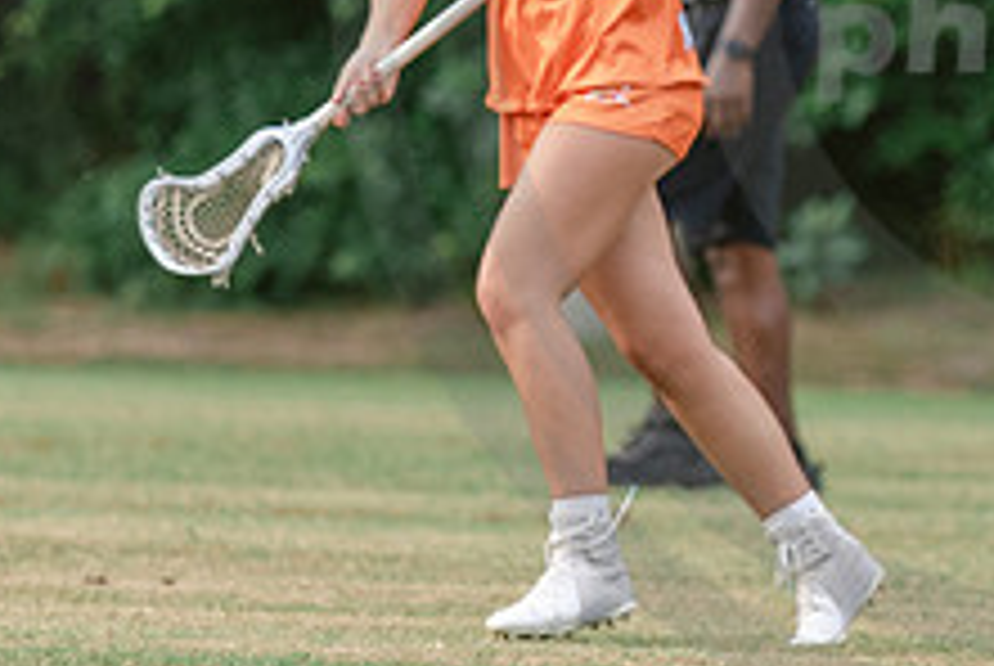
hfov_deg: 1.7
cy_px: 97
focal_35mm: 1206
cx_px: 1788
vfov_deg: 1.1
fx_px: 33343
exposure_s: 1/640
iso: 250
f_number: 3.2
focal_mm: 200
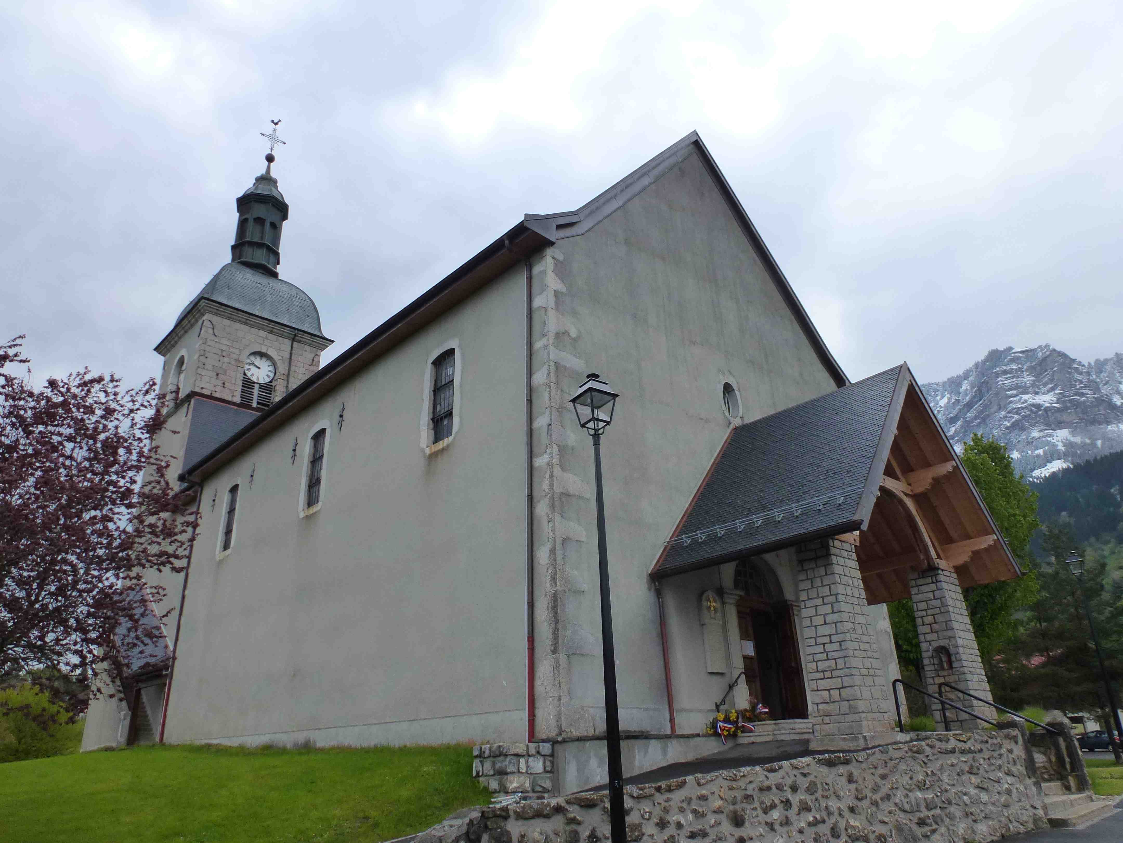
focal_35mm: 25
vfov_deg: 54.9
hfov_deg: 69.4
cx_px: 562
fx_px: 811
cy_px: 422
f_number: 4
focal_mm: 4.3
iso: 160
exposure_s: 1/640
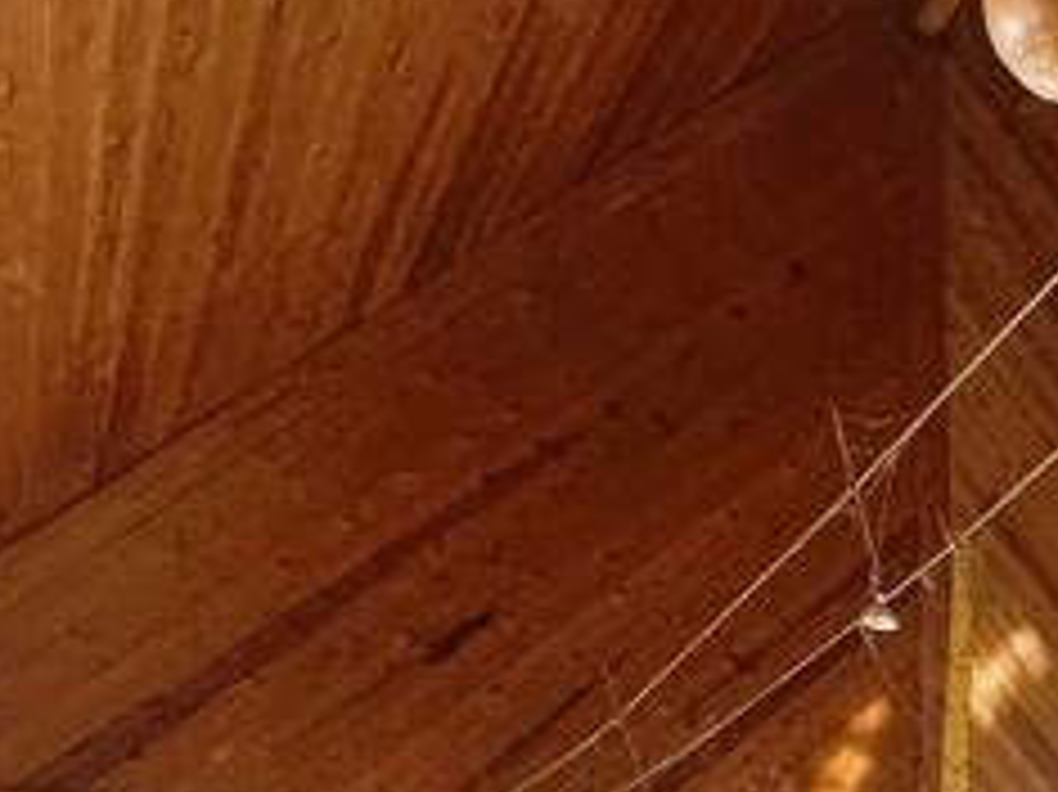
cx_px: 1243
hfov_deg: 28.0
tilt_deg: -1.6
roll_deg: -0.3
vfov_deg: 18.8
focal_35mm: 61
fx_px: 1863
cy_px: 1406
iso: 100
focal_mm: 2.22
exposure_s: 1/100
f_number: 2.2
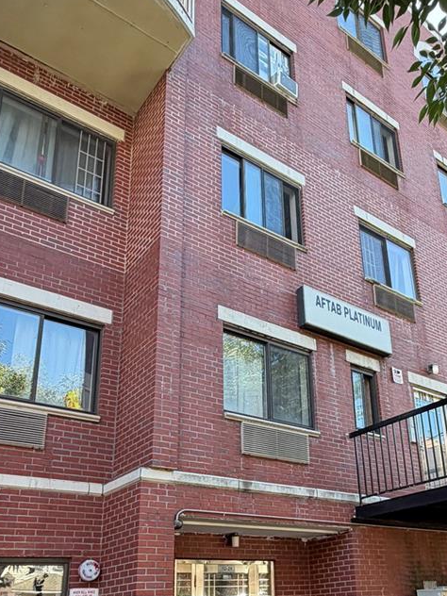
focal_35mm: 34
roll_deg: +1.8
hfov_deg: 41.2
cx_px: 305
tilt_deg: +20.4
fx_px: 585
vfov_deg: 52.5
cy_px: 414
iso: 50
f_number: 2.2
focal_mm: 2.22
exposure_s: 1/134
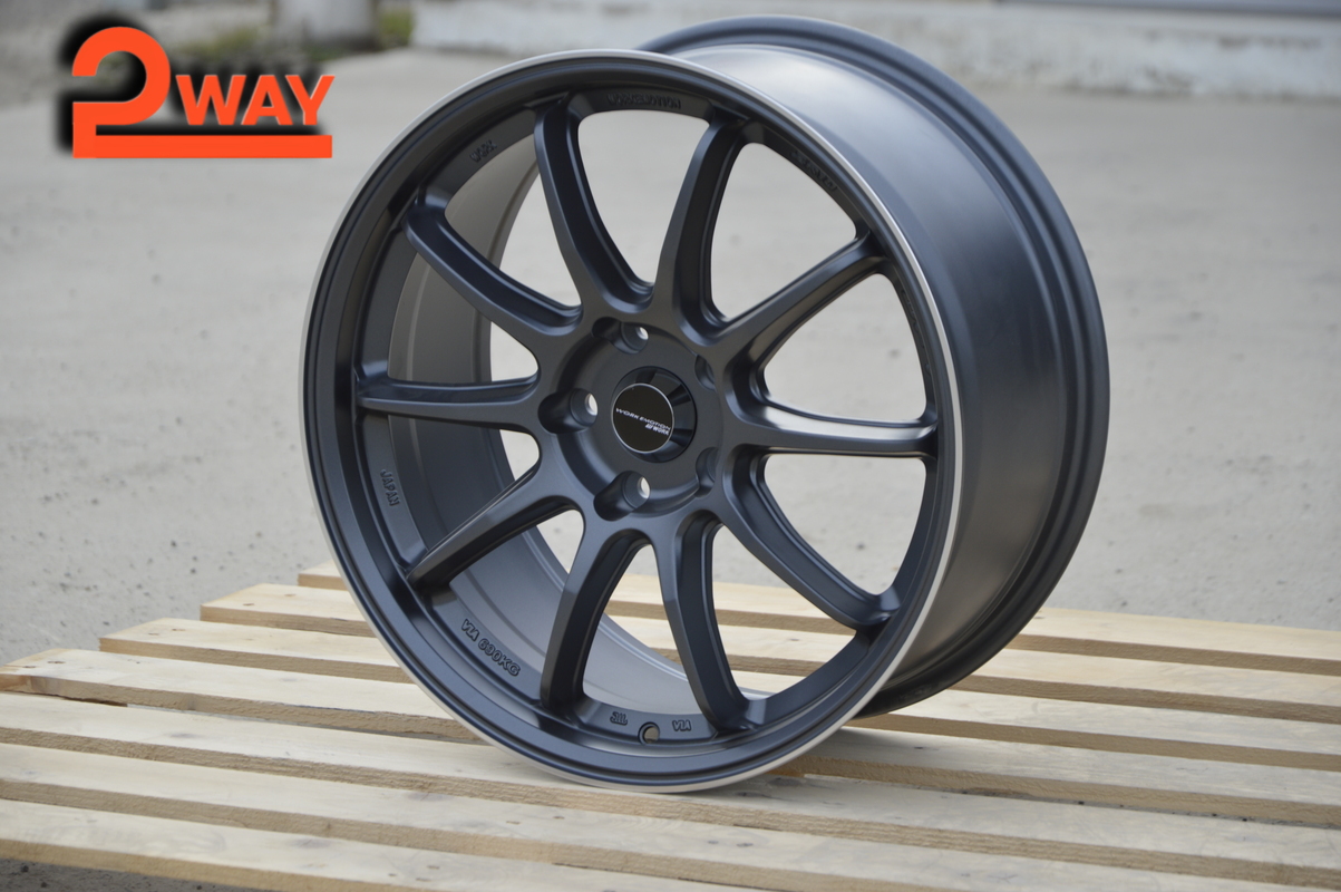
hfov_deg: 13.1
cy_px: 446
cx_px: 670
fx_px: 5862
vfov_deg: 8.7
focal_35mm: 158
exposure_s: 1/125
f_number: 5.6
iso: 110
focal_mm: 105
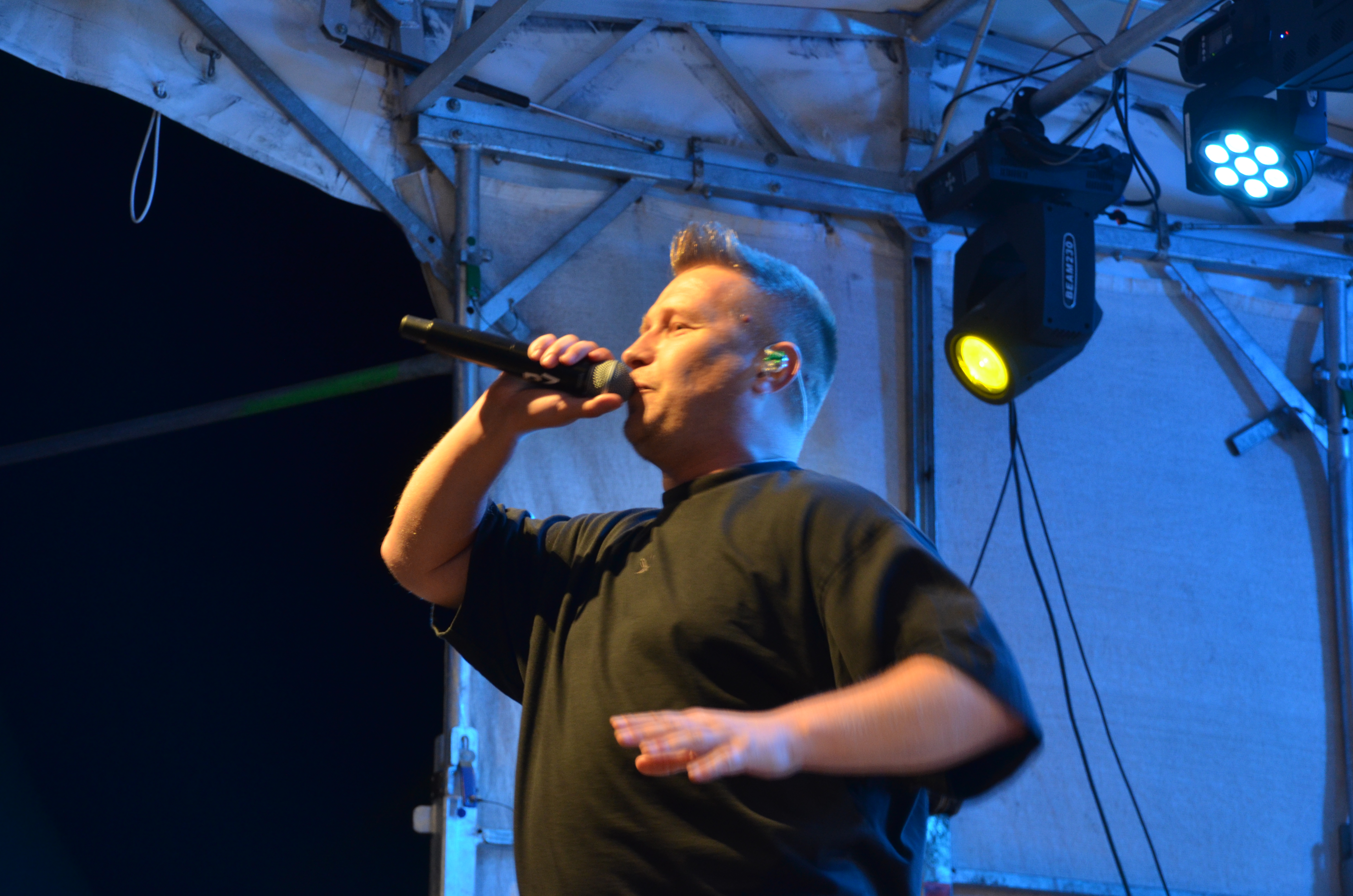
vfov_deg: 14.0
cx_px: 676
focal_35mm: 98
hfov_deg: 21.0
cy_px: 448
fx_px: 3657
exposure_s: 1/30
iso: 800
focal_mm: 65
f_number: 5.3
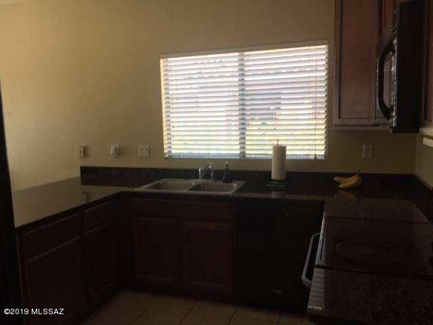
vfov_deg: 48.2
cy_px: 162
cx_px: 216
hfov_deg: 61.7
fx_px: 363
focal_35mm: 29
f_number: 2.2
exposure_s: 1/40
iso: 25
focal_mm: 4.15
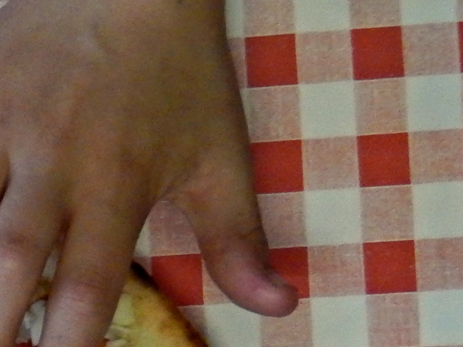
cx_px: -438
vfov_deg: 8.8
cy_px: 661
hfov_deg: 11.2
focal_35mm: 161
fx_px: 2153
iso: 400
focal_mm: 6.5
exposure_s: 1/30
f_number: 4
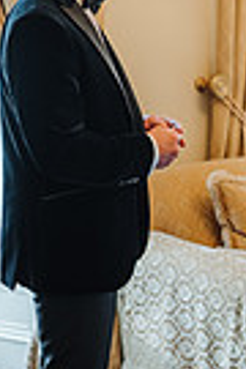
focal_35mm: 117
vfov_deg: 17.5
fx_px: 1199
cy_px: 142
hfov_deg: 11.6
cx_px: 262
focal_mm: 35
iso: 800
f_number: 1.4
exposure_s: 1/200
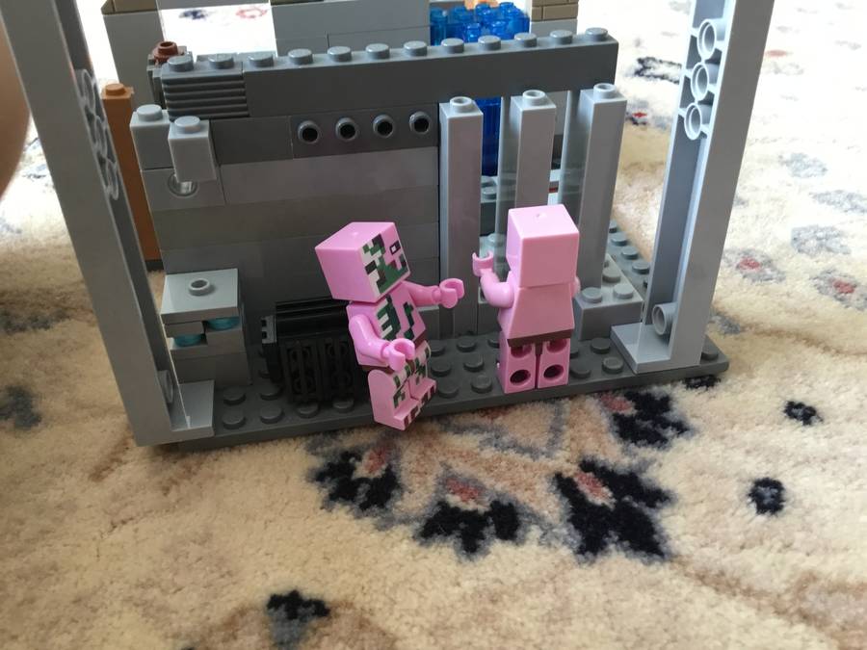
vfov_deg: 45.4
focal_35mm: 31
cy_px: 325
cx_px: 434
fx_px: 776
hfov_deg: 58.4
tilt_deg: -37.3
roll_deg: +1.9
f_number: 2.4
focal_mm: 3.3
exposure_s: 1/33
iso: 125
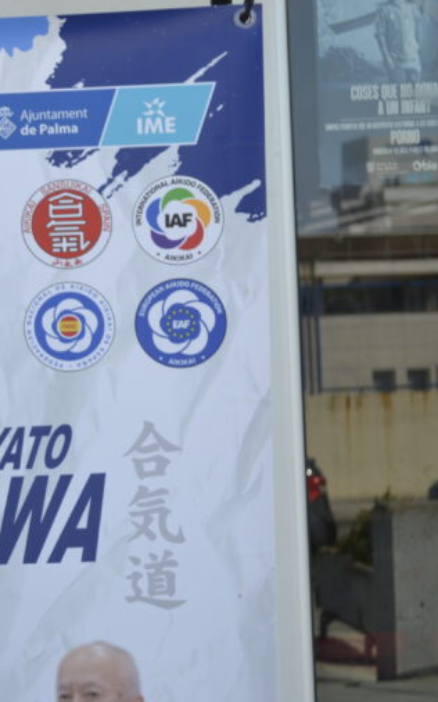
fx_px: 2484
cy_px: 421
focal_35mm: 130
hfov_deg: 9.7
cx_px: -265
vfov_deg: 16.1
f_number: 6.3
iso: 100
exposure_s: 1/160
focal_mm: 42
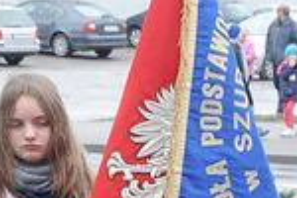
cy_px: 397
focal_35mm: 272
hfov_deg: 7.4
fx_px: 2244
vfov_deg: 5.0
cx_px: 461
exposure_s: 1/250
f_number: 8
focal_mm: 32
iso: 1600
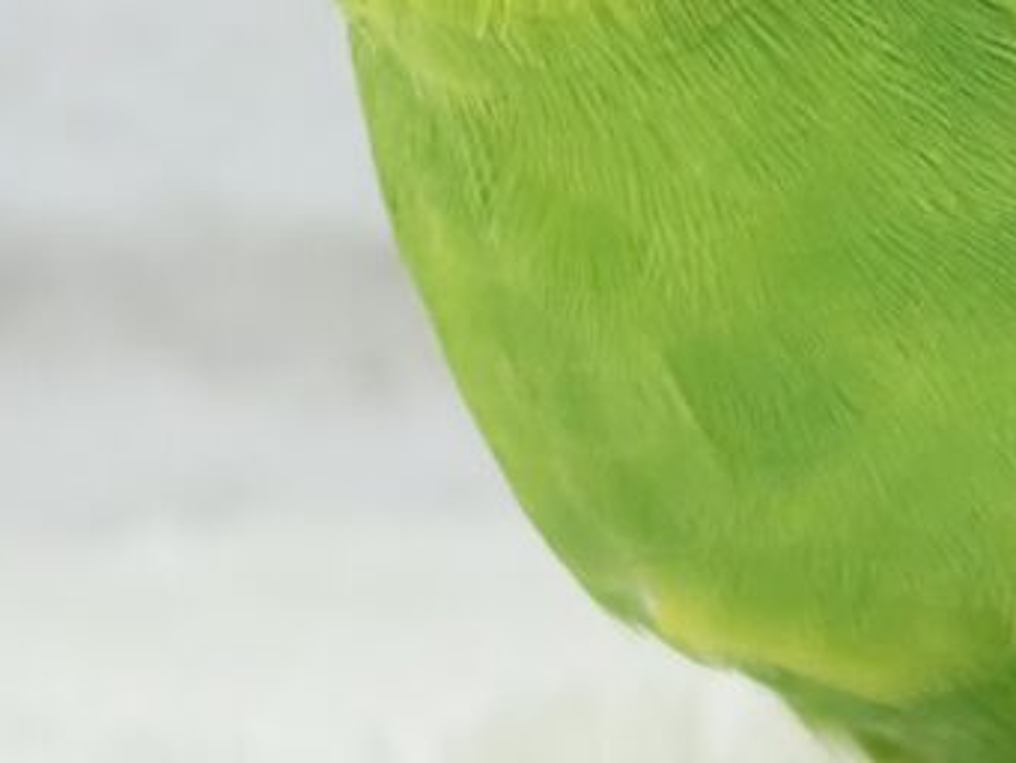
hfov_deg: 10.8
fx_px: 5373
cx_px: 804
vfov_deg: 8.0
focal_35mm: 183
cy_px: -137
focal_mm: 5.96
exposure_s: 1/100
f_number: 1.6
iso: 64
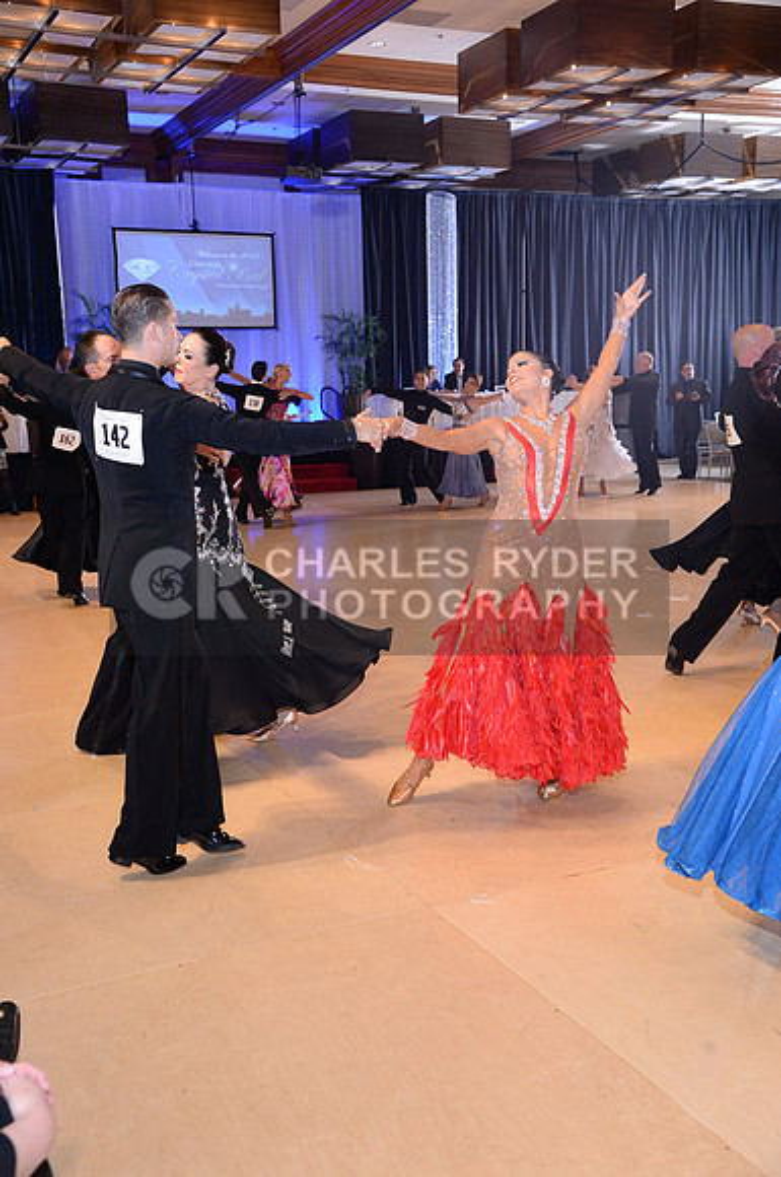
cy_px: 588
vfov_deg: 50.8
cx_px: 390
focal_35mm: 38
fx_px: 1240
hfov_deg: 35.0
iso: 1250
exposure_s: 1/200
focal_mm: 38
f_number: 5
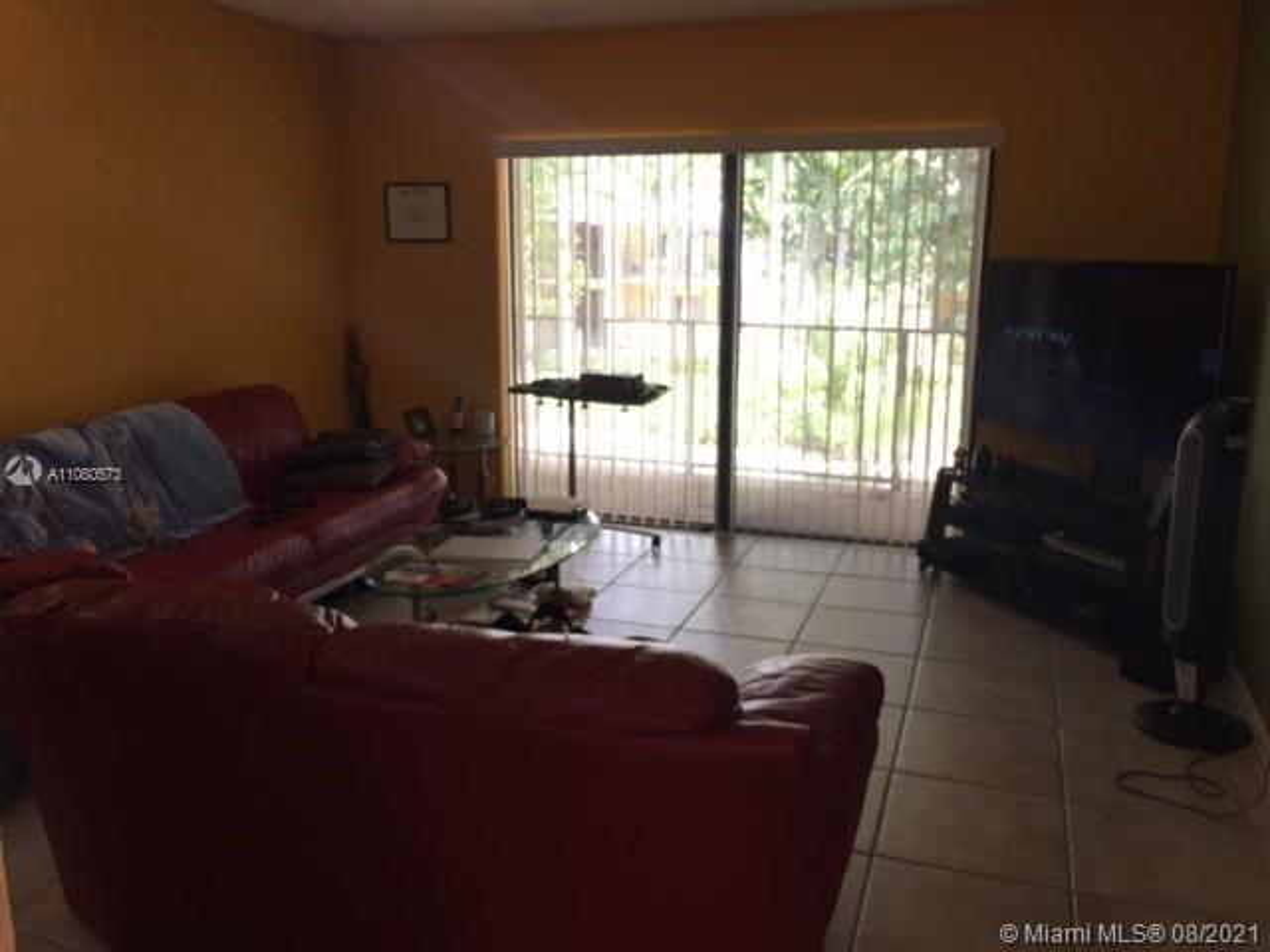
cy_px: 476
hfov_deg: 61.7
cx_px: 635
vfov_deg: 48.2
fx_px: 1064
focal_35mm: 29
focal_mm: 4.15
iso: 32
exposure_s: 1/30
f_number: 2.2
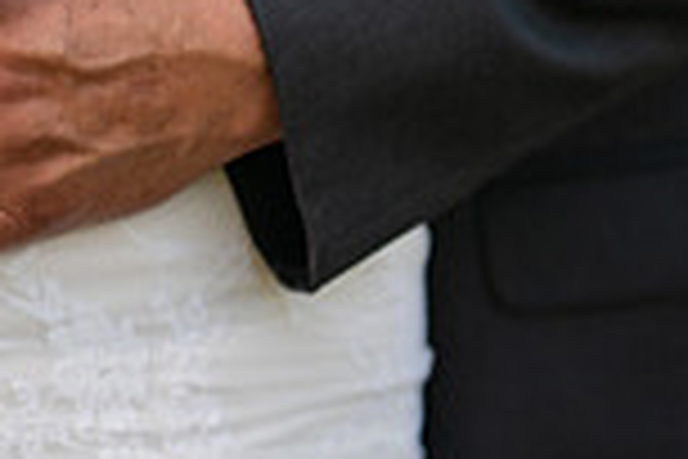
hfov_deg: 6.3
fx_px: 6153
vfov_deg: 4.3
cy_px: 20
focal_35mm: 322
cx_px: -324
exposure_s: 1/800
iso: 100
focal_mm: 85
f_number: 1.4
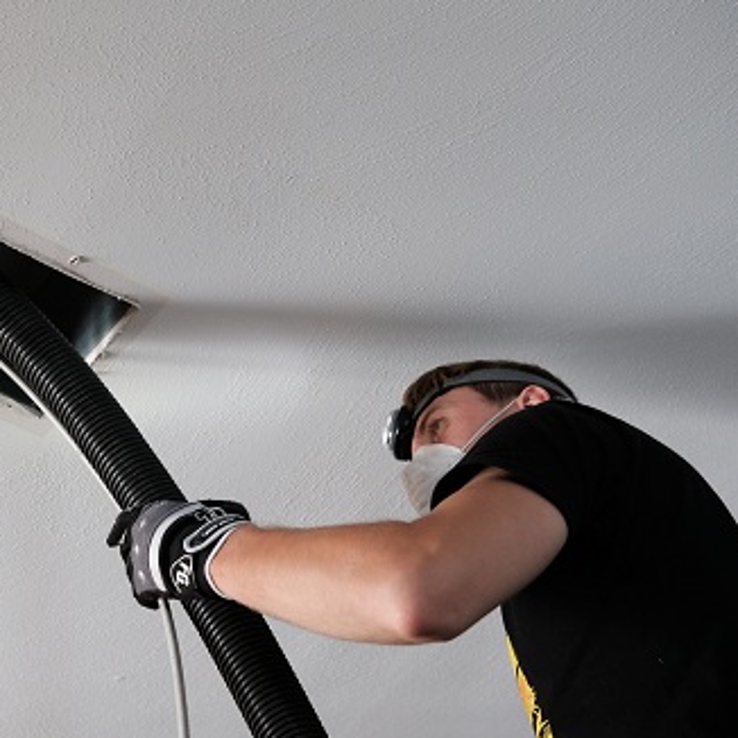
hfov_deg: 24.8
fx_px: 1664
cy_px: 370
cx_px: 215
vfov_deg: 25.0
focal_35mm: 69
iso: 1250
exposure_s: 1/100
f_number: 4
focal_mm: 35
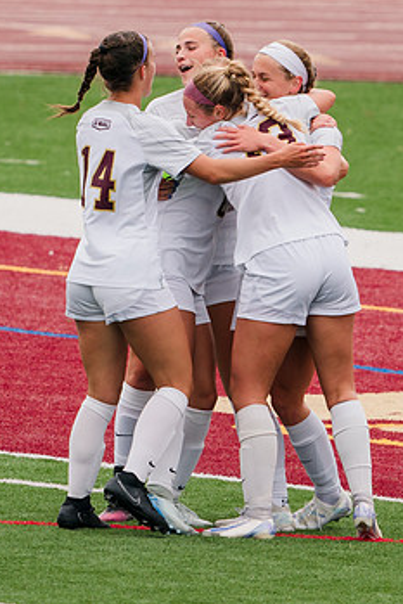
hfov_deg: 1.2
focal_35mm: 1195
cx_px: 233
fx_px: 20045
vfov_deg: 1.7
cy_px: 106
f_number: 6.3
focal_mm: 481
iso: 500
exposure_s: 1/1600
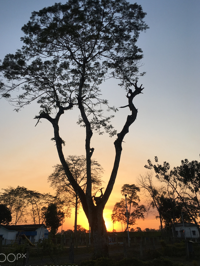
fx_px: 254
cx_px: 93
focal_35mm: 33
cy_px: 131
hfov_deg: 42.9
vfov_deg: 55.3
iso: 25
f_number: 2.2
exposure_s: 1/320
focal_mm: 4.15
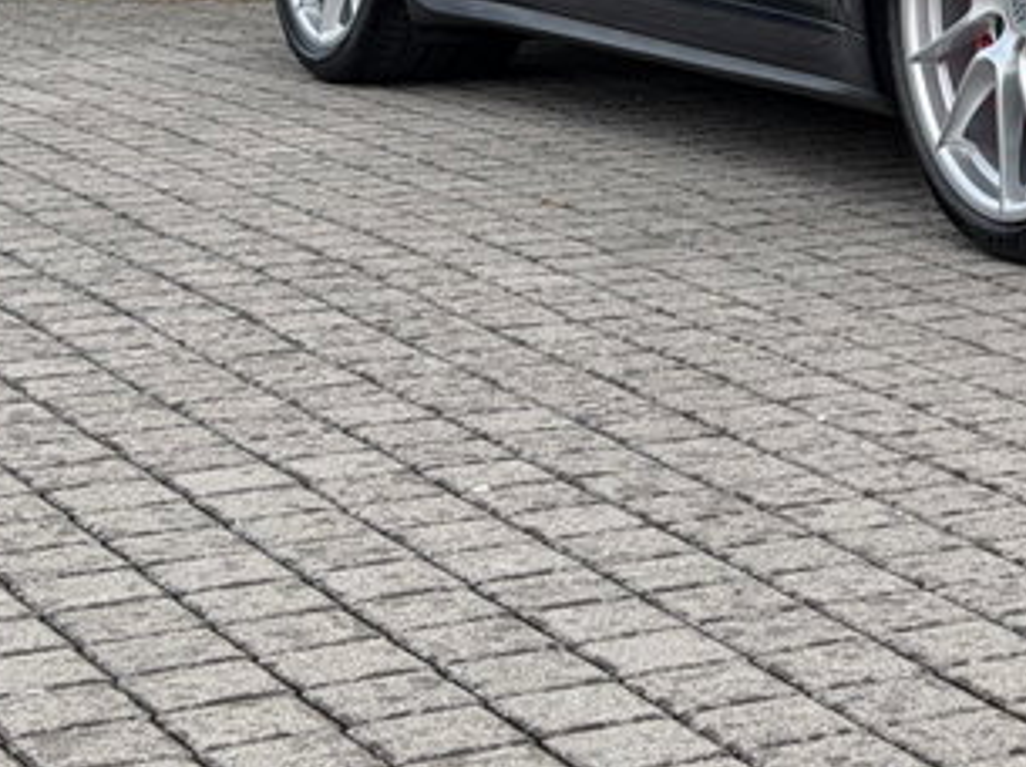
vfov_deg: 11.9
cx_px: 1241
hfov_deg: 15.7
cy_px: -195
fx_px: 3582
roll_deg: -0.2
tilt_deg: -1.7
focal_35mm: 121
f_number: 1.78
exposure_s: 1/1222
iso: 64
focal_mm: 6.76
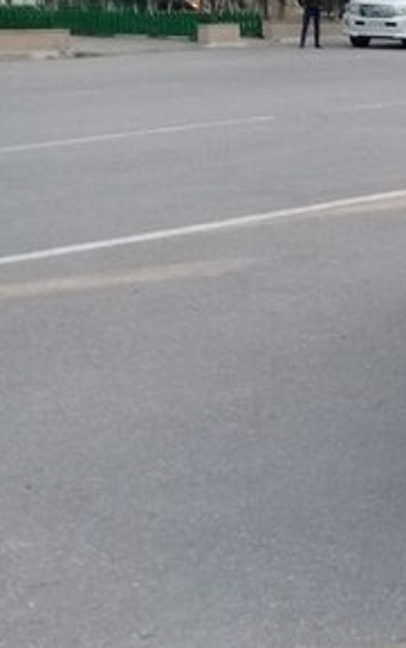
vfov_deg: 27.4
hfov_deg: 15.1
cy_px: 277
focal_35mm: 75
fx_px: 1326
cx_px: 727
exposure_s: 1/33
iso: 125
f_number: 2.2
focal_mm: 3.3
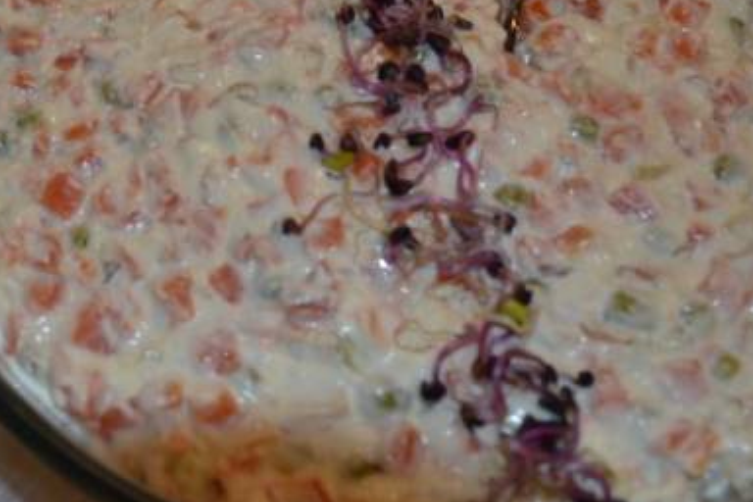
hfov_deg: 26.8
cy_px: 28
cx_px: 227
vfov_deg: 17.8
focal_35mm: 75
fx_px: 1569
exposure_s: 1/60
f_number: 3.8
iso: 220
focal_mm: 24
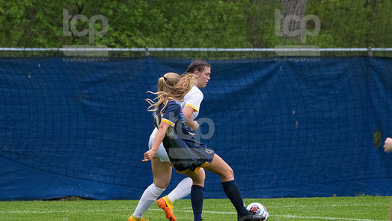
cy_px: 139
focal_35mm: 591
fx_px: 6144
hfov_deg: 3.7
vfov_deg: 2.1
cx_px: 192
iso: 4000
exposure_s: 1/1600
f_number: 5.6
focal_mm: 340
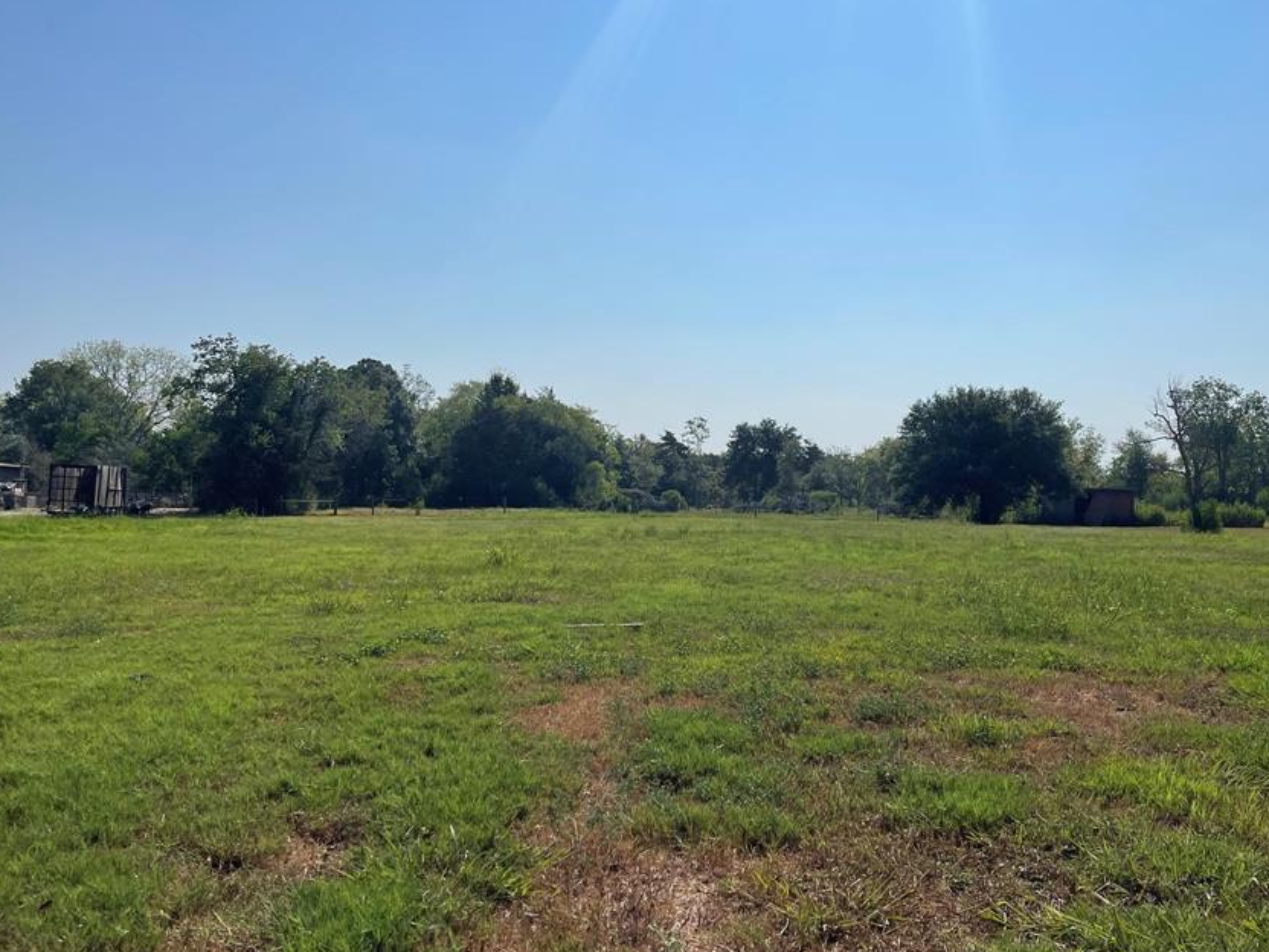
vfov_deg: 44.1
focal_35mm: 32
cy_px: 432
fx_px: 1173
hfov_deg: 56.5
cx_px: 738
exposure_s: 1/12048
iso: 32
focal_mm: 5.1
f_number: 1.6
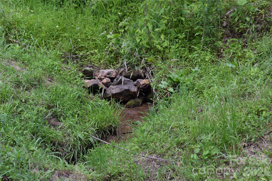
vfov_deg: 16.6
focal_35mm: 82
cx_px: 136
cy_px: 90
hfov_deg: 24.6
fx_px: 623
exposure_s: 1/160
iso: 400
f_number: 6.3
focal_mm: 55
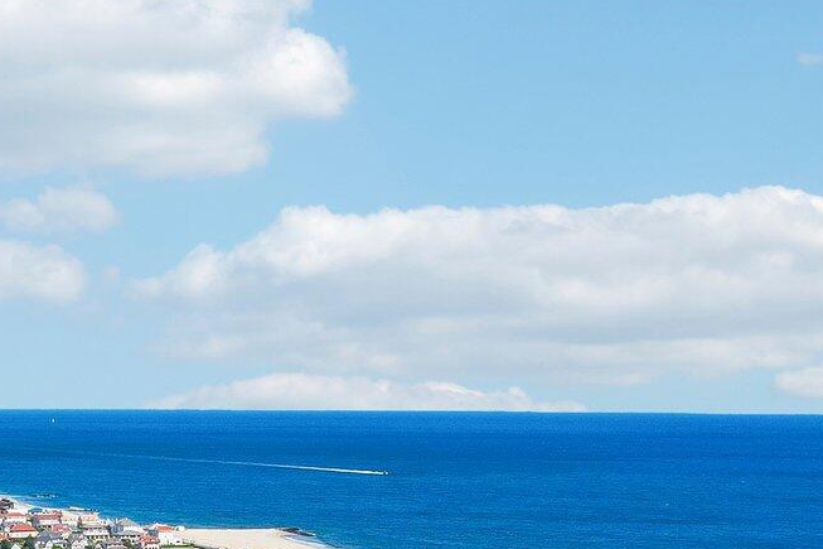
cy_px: 691
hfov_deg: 28.4
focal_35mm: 69
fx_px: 1577
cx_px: 125
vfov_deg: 18.5
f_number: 2.8
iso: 130
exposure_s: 1/2500
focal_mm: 8.4
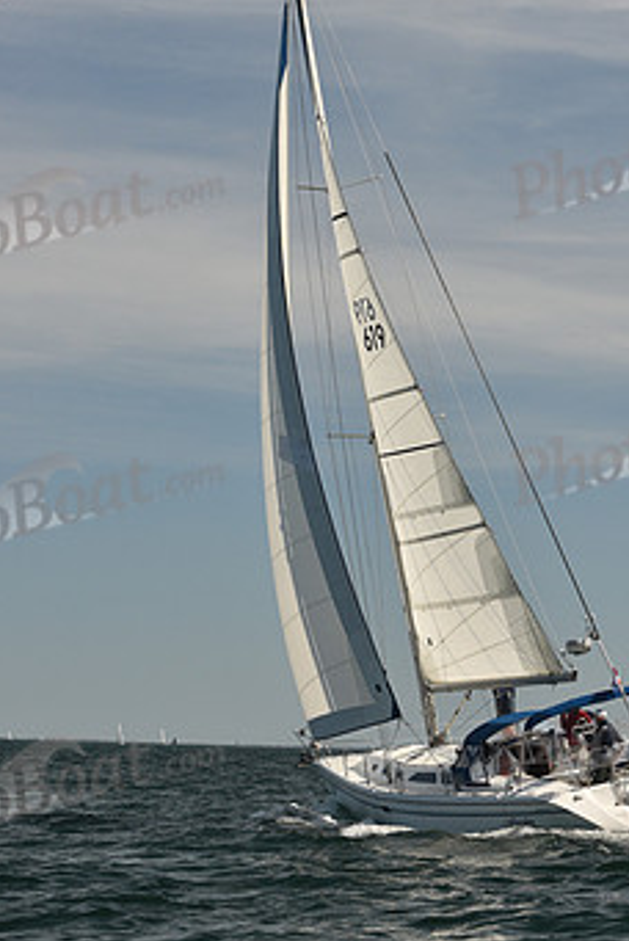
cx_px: 368
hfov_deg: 11.5
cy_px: 331
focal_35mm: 119
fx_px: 3112
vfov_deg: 17.2
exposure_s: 1/640
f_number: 7.1
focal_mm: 70
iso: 250
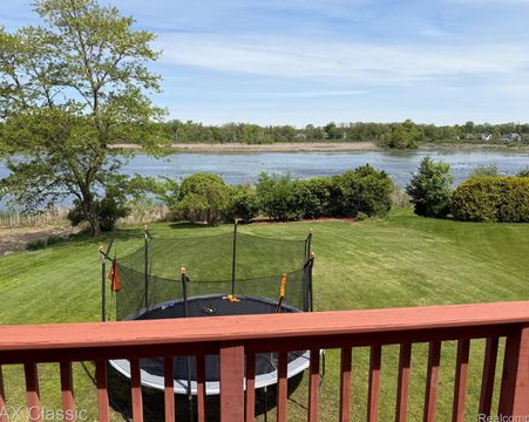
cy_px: 207
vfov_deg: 54.9
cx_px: 242
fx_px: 407
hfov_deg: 66.0
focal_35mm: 26
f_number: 1.78
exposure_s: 1/4975
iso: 80
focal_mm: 6.76
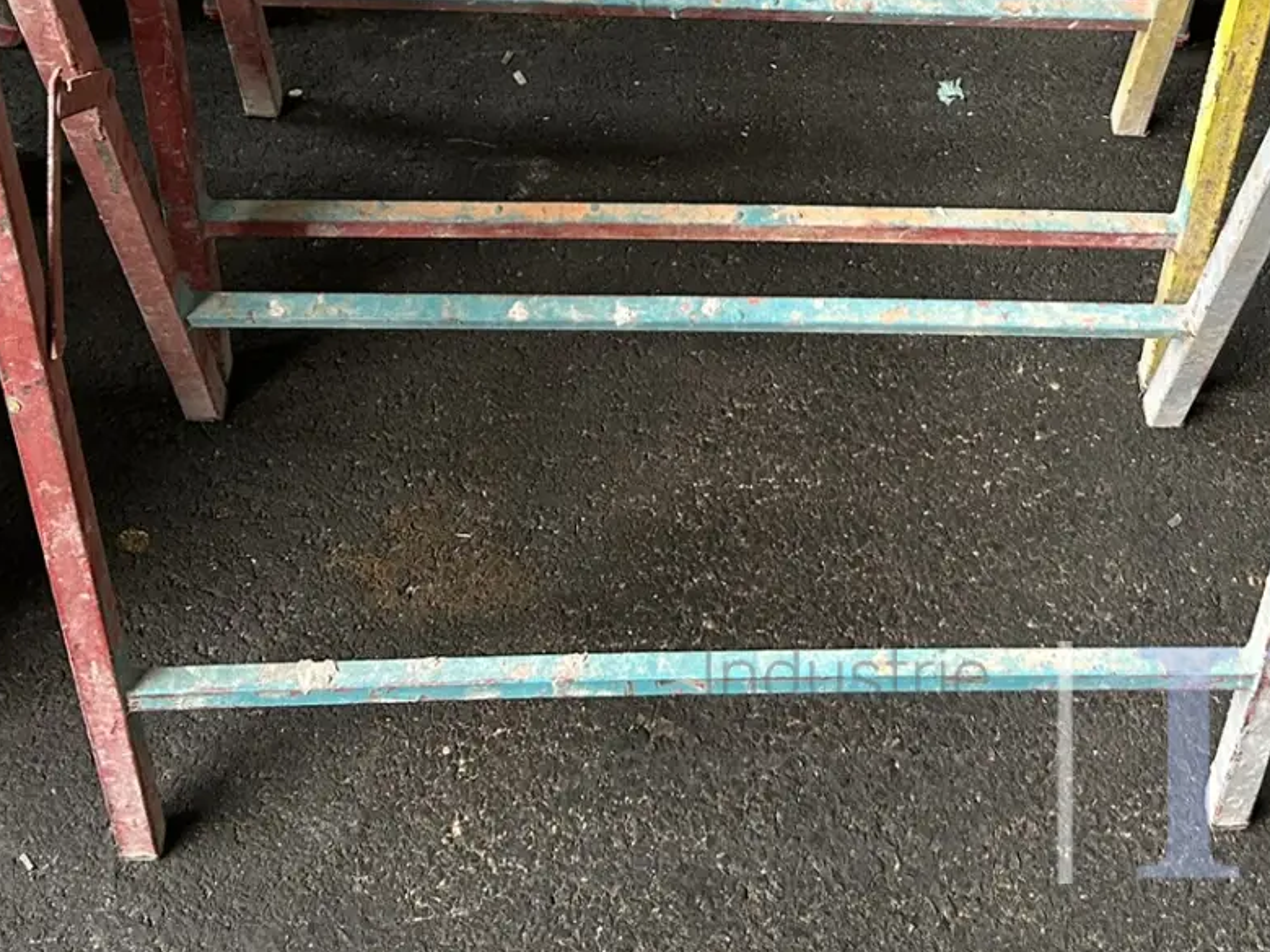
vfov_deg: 21.9
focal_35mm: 64
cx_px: 799
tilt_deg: -49.4
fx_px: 2348
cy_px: -54
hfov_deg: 30.1
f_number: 1.5
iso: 125
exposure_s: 1/111
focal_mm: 5.7
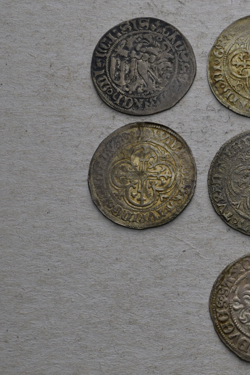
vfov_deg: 27.7
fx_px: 760
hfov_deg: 18.0
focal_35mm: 73
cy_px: 186
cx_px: 275
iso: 400
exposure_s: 1/200
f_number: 14
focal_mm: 32
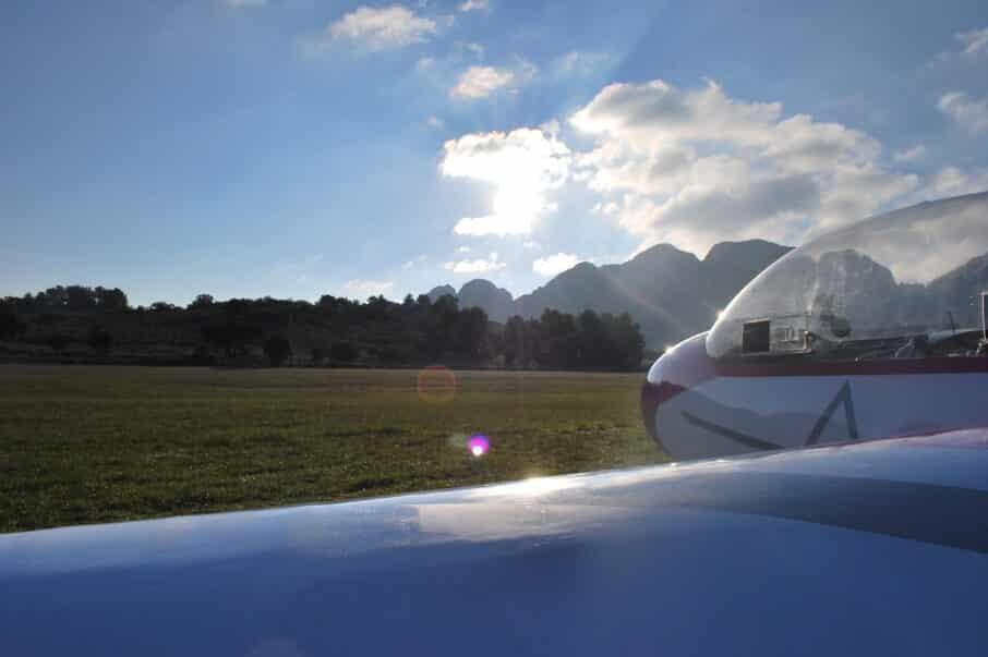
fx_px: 741
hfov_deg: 67.4
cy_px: 328
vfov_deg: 47.9
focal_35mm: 27
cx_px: 494
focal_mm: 18
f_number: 11
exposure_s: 1/500
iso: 100
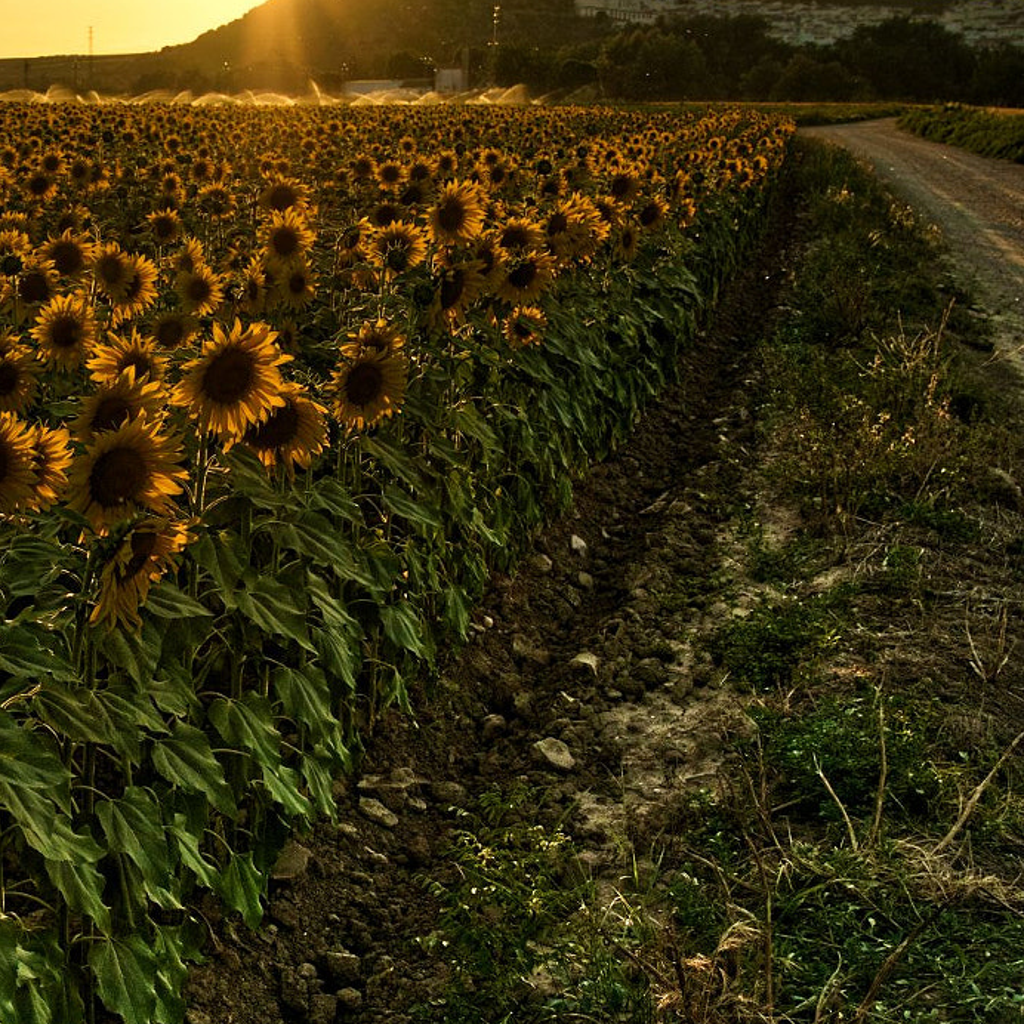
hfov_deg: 27.5
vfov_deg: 29.1
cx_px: 19
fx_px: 1975
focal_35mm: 59
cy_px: 462
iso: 160
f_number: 8
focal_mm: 30
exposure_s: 1/800
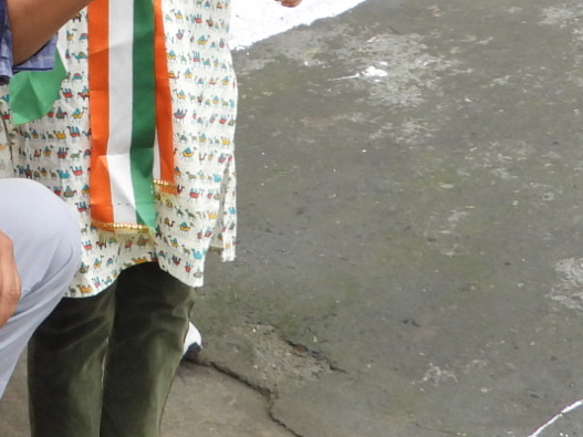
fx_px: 2324
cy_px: -280
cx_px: -217
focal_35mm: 138
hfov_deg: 13.7
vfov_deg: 10.3
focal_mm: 5.8
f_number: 3.2
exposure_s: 1/200
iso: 100
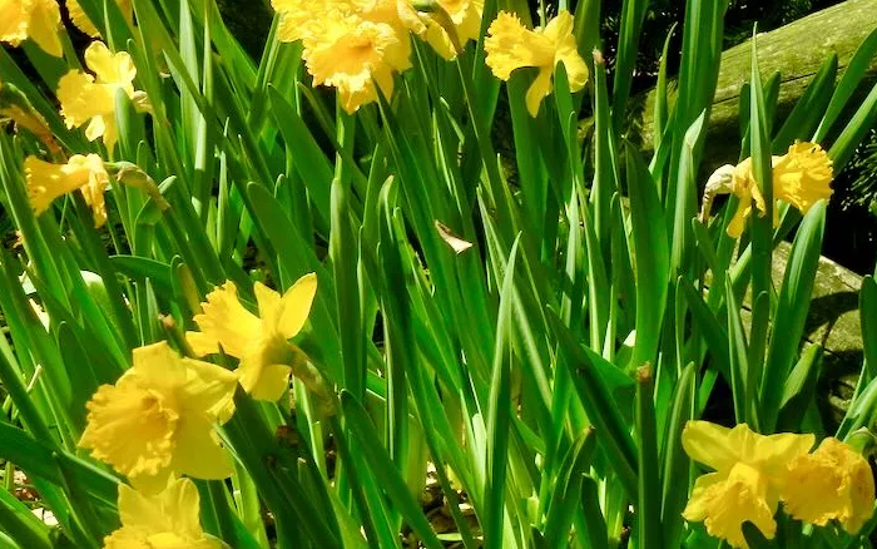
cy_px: 308
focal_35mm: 138
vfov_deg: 9.5
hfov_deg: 15.1
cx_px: 397
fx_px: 3299
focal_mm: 16
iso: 160
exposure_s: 1/545
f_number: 4.4
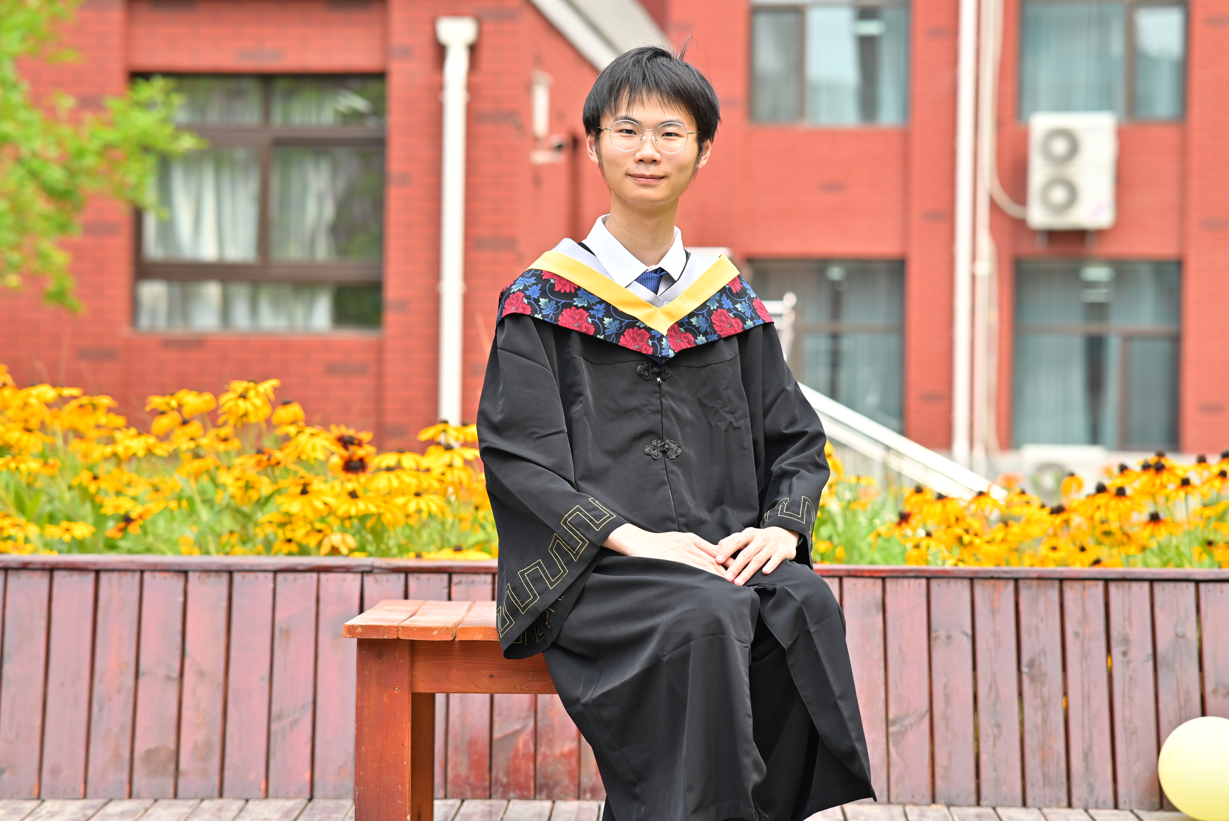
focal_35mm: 85
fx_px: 2903
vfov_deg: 16.1
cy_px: 410
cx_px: 614
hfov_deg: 23.9
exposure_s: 1/500
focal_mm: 85
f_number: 3.2
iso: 160
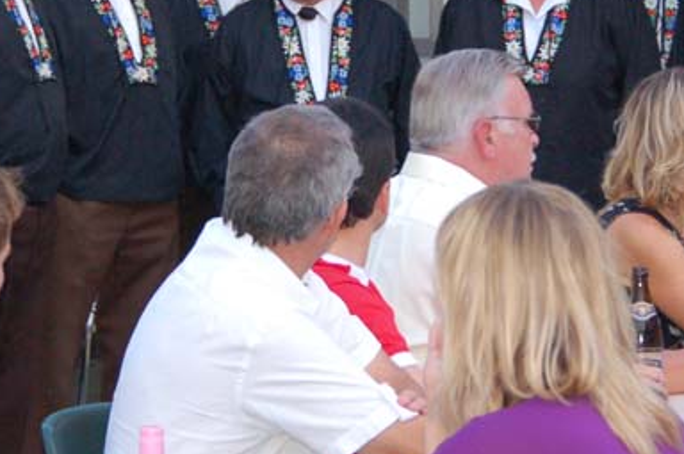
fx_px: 4940
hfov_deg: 7.9
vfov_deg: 5.3
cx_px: 342
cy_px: 52
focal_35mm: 260
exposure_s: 1/60
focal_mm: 65
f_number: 5.3
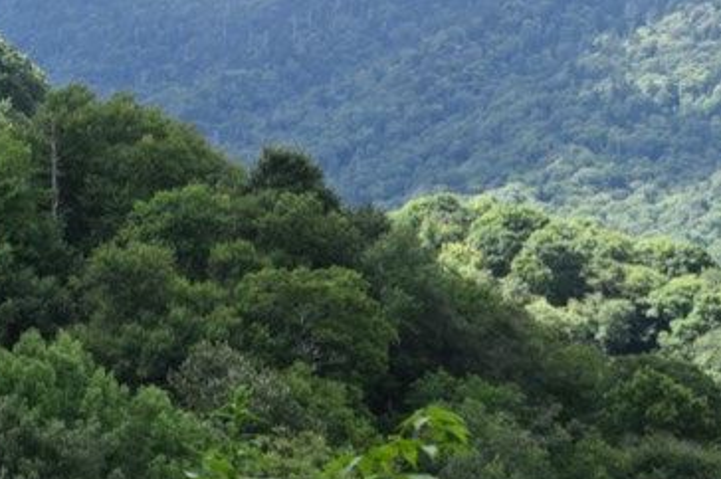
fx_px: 2641
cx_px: -818
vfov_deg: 10.3
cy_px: 481
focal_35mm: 132
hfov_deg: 13.0
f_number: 7.1
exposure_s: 1/160
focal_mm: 30
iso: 200
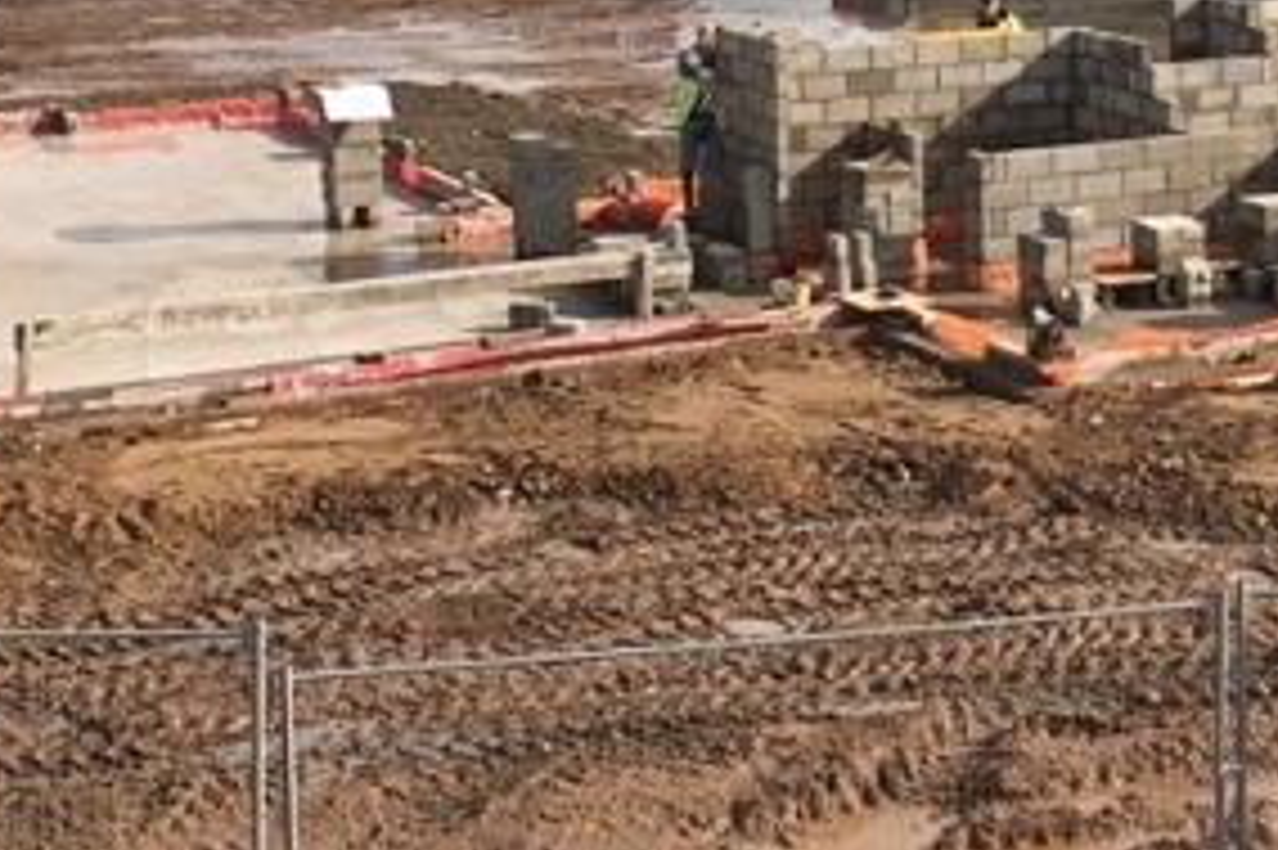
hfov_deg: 23.7
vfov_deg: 15.9
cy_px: 81
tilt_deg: -8.1
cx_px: 940
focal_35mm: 85
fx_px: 3016
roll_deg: +0.0
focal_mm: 4.15
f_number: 2.2
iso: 25
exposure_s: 1/1672
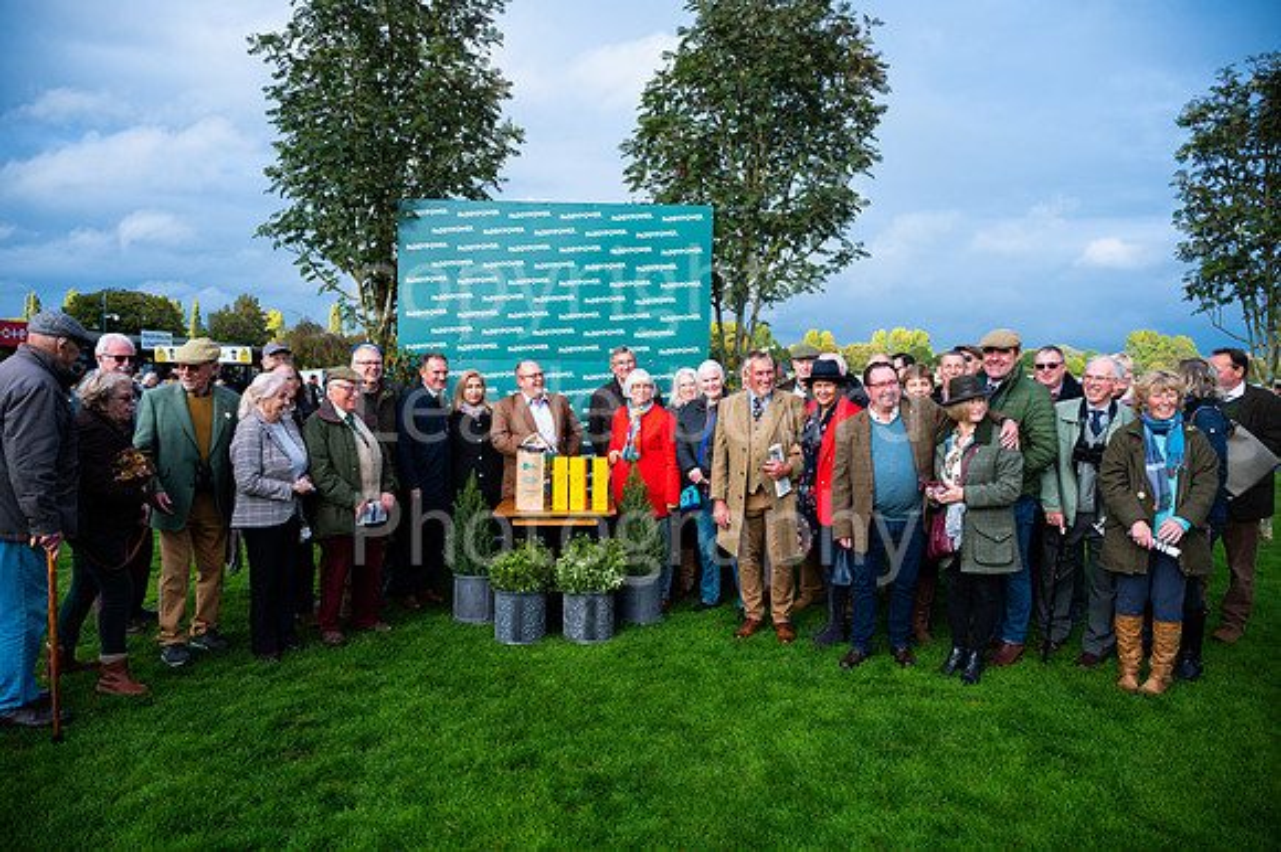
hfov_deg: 73.8
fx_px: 853
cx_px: 640
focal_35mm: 24
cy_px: 426
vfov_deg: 53.1
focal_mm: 24
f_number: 4
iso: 500
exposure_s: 1/2000
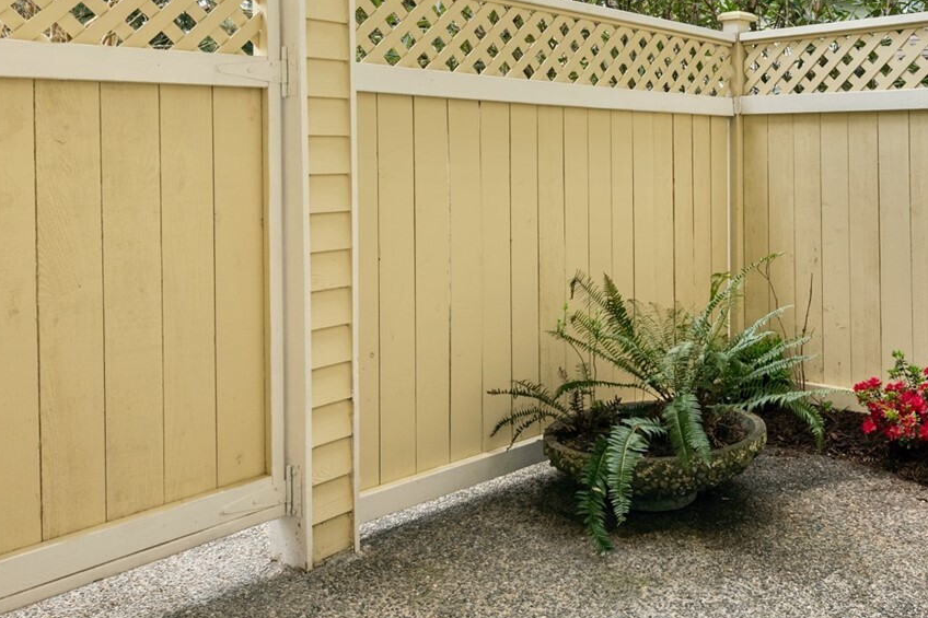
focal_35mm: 32
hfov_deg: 57.5
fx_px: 825
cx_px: 618
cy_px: 141
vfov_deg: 39.8
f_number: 7.1
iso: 100
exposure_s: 1/160
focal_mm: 16
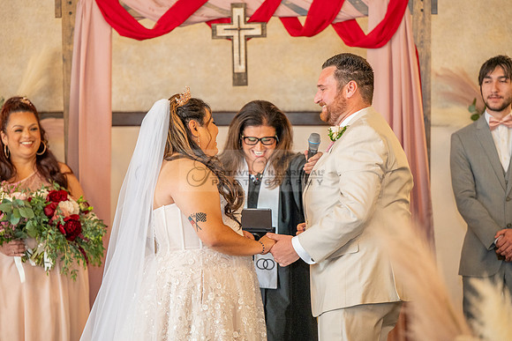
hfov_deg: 18.6
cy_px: 170
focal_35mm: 110
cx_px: 256
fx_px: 1565
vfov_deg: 12.5
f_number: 2.8
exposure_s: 1/125
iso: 1600
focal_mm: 110
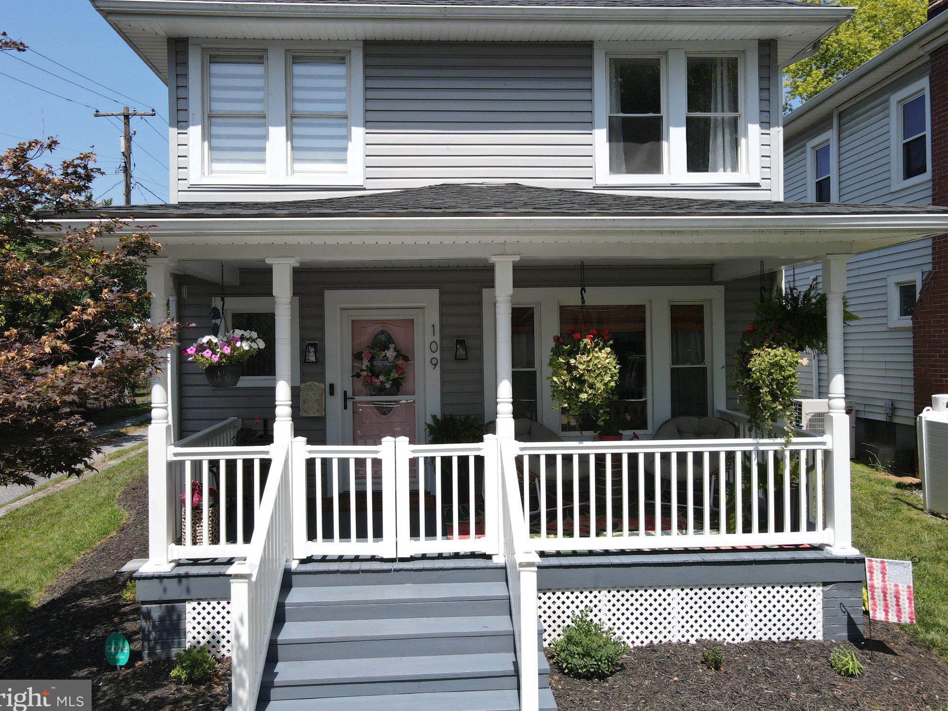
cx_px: 465
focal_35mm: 25
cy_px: 349
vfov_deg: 54.9
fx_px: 685
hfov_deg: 69.4
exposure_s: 1/640
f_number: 2.8
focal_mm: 4.5
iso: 100
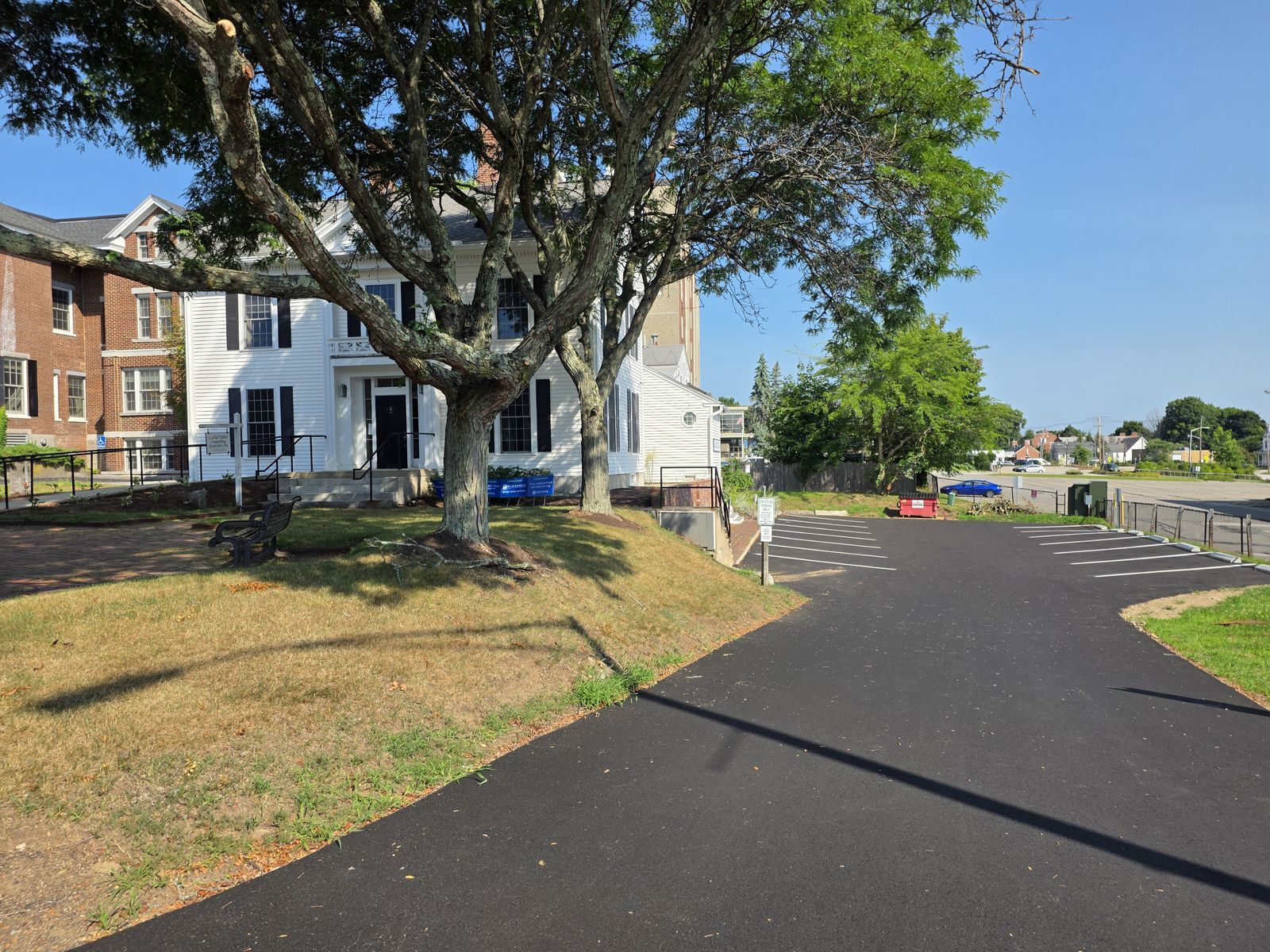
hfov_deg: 73.9
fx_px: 844
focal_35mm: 23
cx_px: 635
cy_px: 476
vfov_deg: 58.9
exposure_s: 1/3512
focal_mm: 6.3
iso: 80
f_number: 1.7
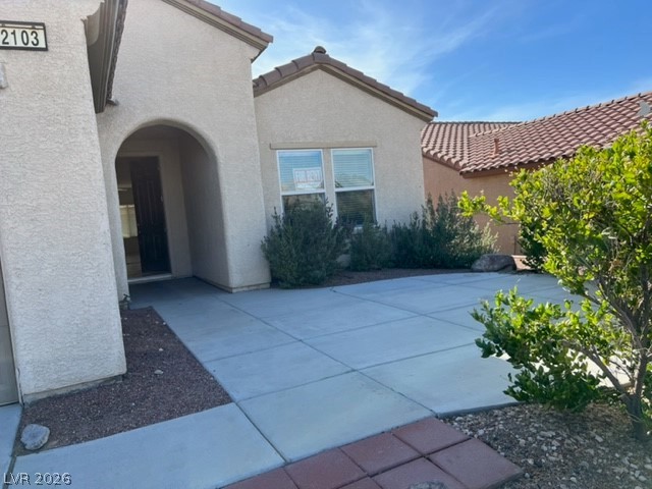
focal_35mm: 26
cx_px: 326
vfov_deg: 53.1
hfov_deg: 67.3
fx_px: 490
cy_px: 244
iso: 50
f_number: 1.5
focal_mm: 5.7
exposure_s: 1/1597
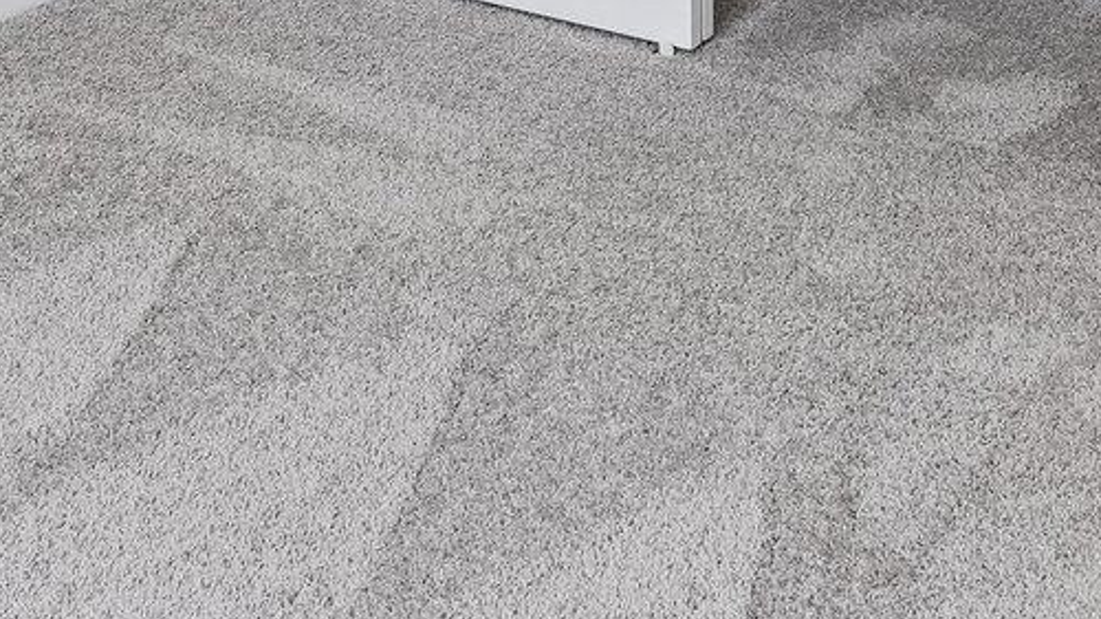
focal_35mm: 73
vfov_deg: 13.1
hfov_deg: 28.9
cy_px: -796
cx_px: 449
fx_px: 2131
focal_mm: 17
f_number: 9
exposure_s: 1/20
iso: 400
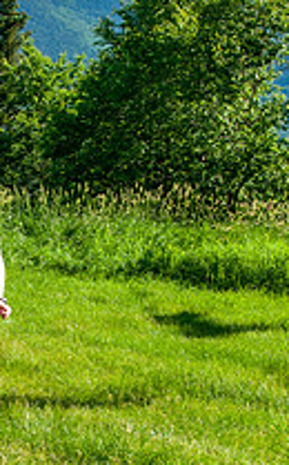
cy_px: 354
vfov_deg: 18.5
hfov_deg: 11.6
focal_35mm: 112
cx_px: 12
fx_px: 1416
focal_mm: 34
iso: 200
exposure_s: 1/400
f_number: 8
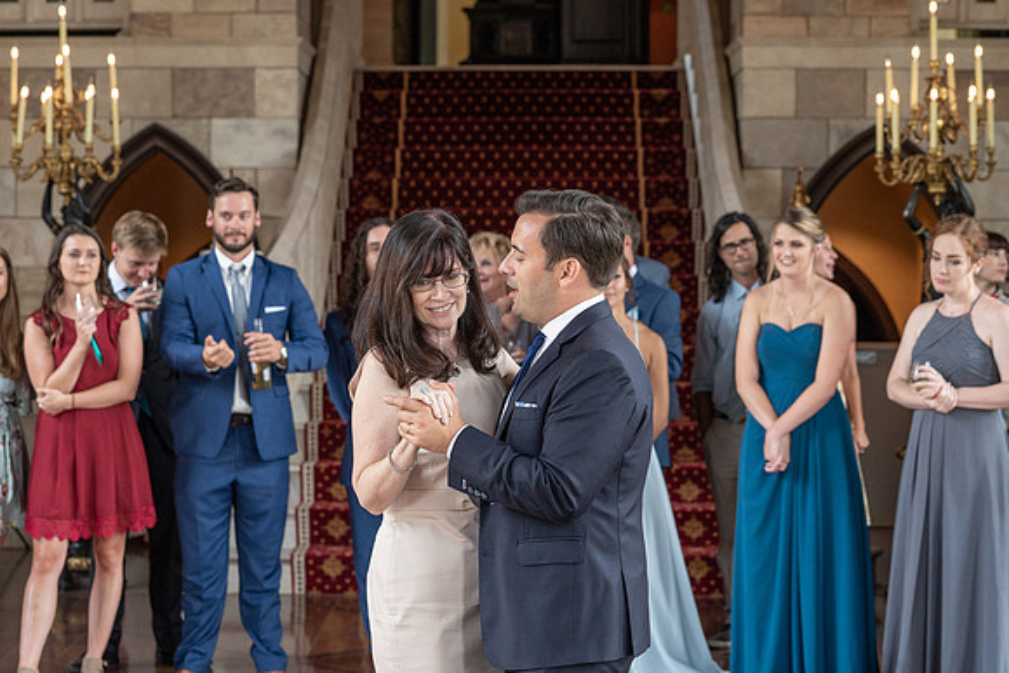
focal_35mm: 91
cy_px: 366
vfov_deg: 15.0
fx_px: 2552
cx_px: 494
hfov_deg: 22.4
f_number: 5
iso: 1000
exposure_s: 1/250
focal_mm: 81
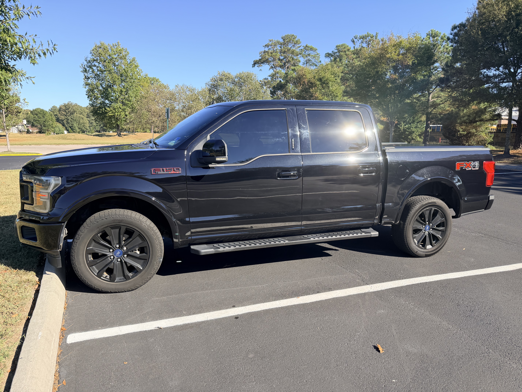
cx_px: 261
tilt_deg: -9.4
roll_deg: +0.6
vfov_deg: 56.8
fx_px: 362
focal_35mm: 24
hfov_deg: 71.6
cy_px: 196
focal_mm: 6.76
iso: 100
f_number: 1.78
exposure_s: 1/2232
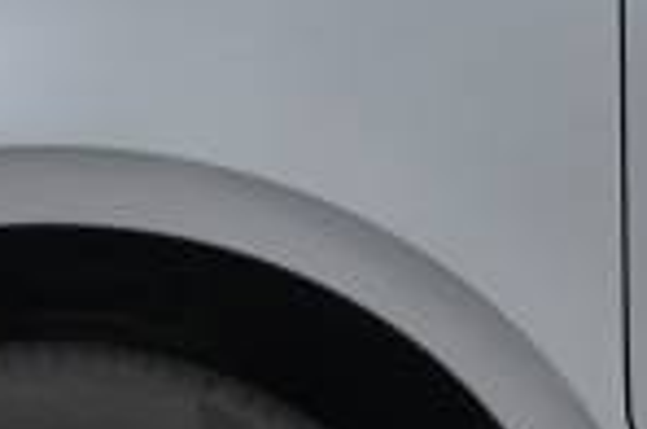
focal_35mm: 260
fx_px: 4663
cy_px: 608
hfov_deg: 7.9
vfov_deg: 5.2
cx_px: 149
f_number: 2.8
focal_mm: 60
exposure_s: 1/160
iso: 1600
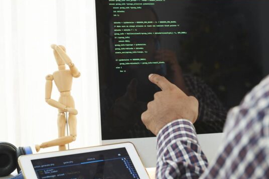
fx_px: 642
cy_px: 77
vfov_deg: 15.9
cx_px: 153
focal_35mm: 86
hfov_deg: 23.6
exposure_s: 1/100
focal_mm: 60
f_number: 6.3
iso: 800
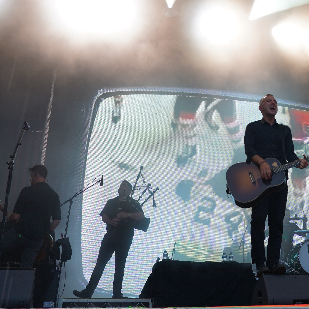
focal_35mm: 54
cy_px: 101
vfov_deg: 31.4
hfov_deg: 30.3
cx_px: 275
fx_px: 545
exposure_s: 1/60
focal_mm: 24
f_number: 4
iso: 125
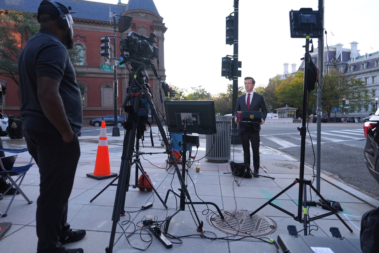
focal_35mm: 24
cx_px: 190
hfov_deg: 73.7
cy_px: 126
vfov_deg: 53.1
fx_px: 253
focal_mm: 24
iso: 500
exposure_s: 1/1250
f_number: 2.8
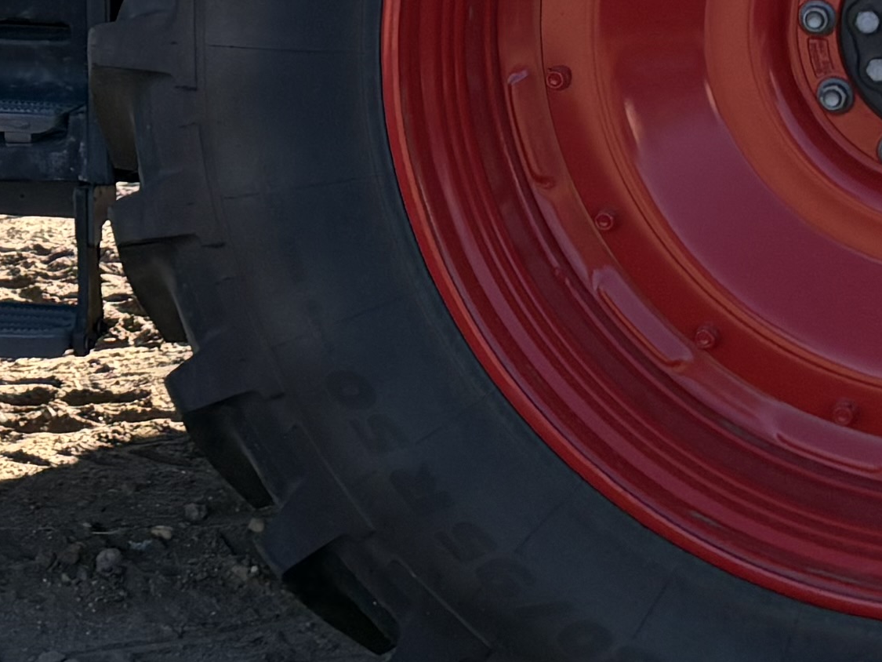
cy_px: -353
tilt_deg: -1.4
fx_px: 3364
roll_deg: +0.4
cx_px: 27
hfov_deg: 14.7
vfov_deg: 10.8
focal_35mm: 132
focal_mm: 5.96
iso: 50
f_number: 1.6
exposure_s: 1/2075
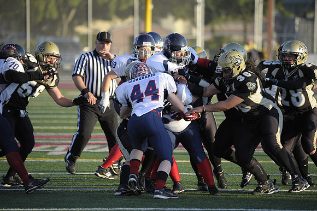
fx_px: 3960
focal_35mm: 450
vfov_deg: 3.1
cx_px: 158
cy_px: 106
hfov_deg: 4.6
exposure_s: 1/1000
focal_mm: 450
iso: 1250
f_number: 6.3
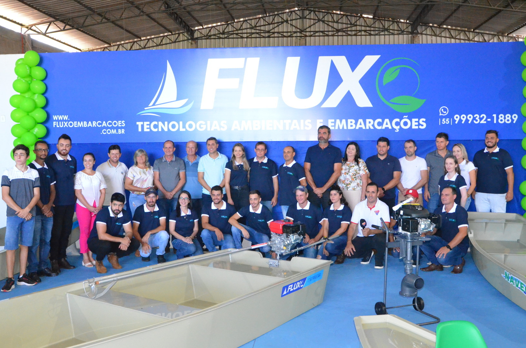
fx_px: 547
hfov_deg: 51.4
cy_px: 174
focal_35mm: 38
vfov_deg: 35.3
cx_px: 263
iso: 6400
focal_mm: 25
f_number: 8
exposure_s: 1/80
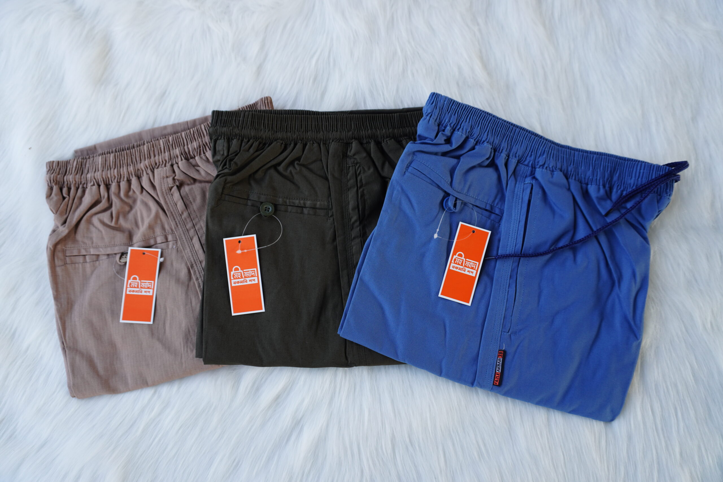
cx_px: 362
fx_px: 482
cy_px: 241
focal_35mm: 24
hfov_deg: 73.7
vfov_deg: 53.1
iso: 100
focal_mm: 16
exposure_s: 1/60
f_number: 4.5
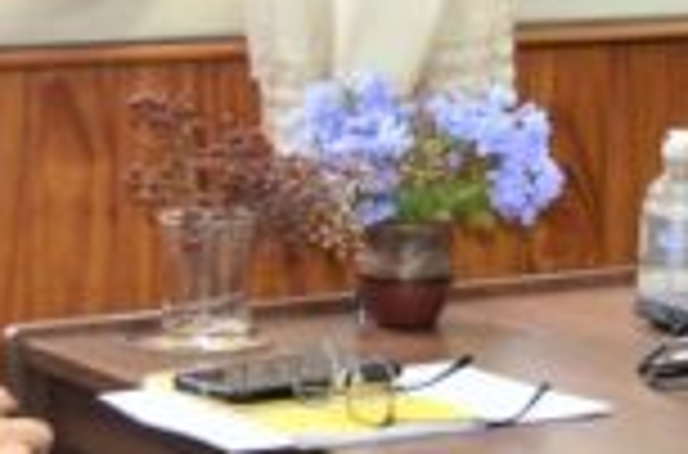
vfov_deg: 7.5
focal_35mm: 181
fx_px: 3448
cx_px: 737
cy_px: 101
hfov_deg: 11.2
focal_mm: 24
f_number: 4
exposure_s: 1/60
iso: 1400
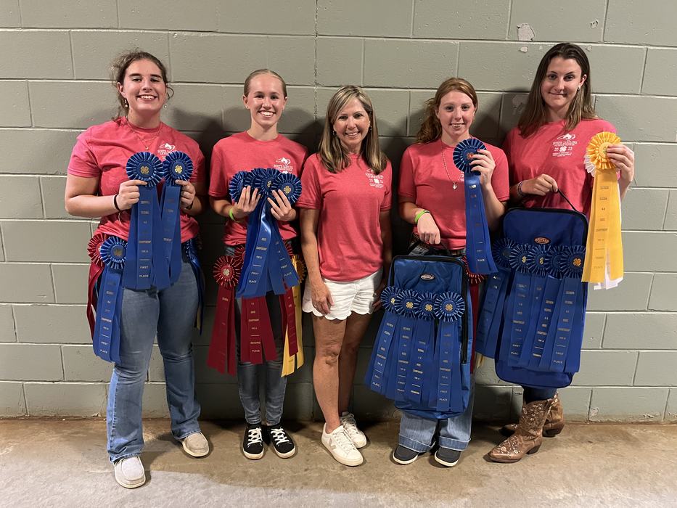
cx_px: 338
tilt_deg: -15.1
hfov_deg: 67.3
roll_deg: -1.6
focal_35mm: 26
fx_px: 509
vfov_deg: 53.1
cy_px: 254
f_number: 1.6
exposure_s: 1/30
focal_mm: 5.1
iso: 640
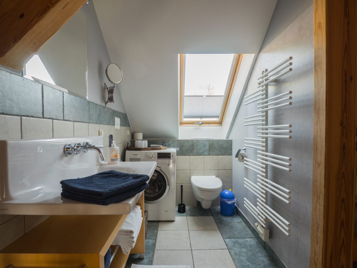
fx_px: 186
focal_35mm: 18
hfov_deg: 87.8
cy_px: 134
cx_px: 178
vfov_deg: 71.6
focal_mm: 9
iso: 200
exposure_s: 1/20
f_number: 7.1
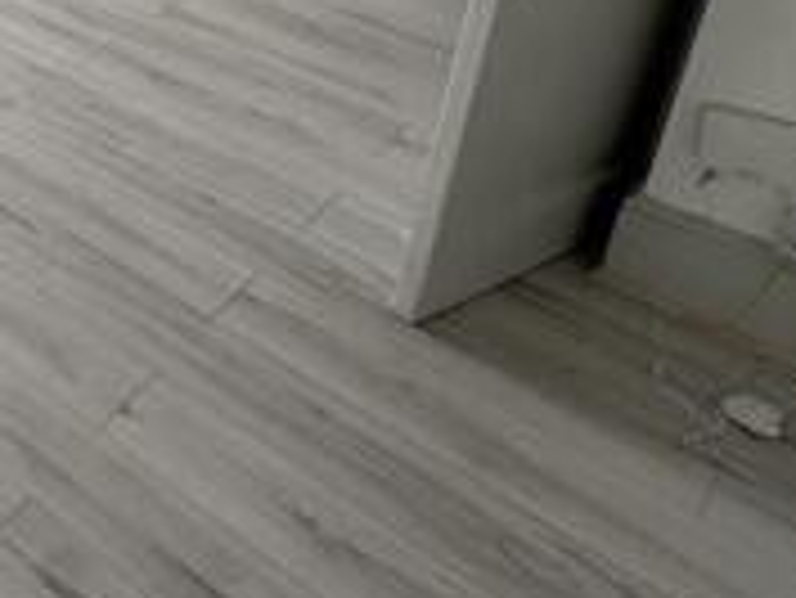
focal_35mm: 46
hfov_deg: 29.1
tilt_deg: -18.9
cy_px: -191
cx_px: -344
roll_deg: +1.3
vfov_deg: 26.5
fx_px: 1058
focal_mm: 2.22
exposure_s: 1/131
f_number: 2.2
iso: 40
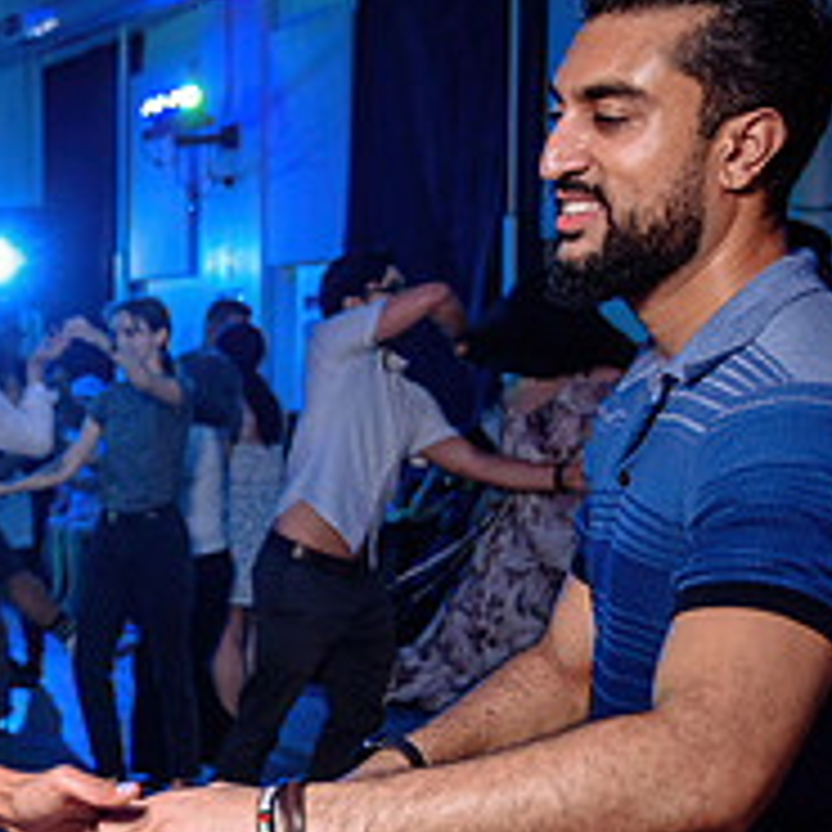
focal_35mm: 91
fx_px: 2475
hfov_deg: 17.5
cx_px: -333
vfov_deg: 19.0
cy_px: 563
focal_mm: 27
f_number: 2.8
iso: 800
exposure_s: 1/80
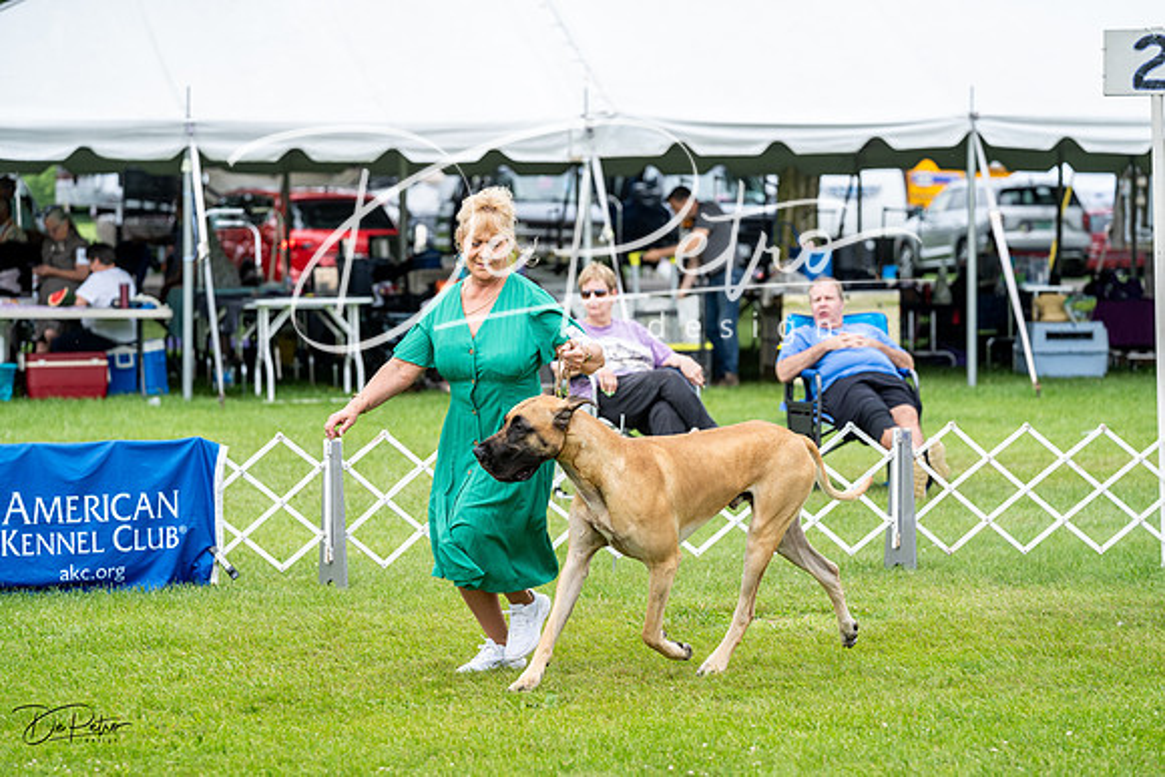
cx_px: 582
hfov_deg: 14.9
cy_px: 388
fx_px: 4467
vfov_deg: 9.9
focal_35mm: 138
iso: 400
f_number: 4.5
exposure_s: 1/1000
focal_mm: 138
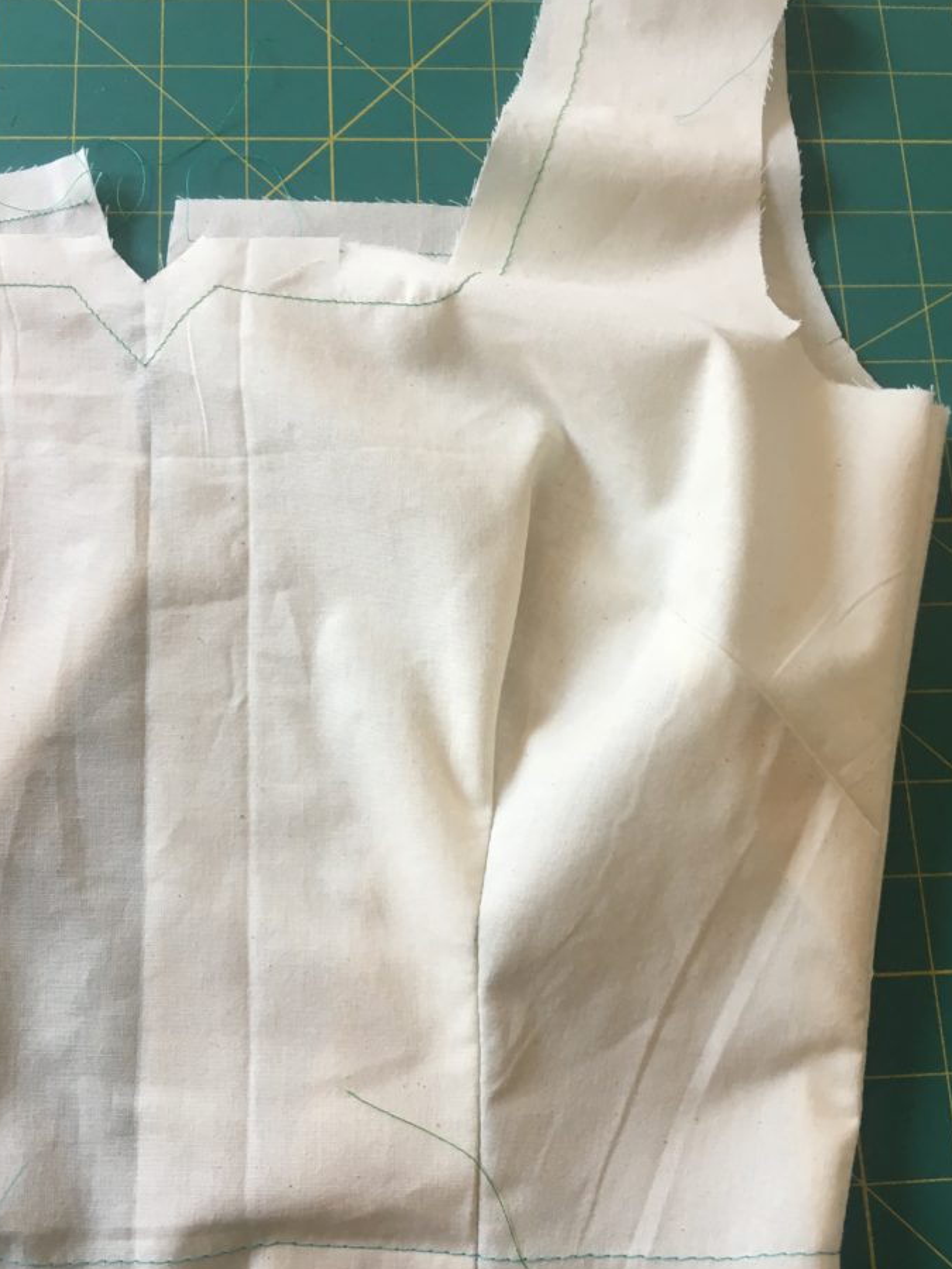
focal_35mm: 33
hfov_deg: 42.9
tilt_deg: -74.7
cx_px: 484
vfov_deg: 55.3
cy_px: 691
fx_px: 1210
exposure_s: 1/30
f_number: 2.2
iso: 25
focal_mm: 4.15
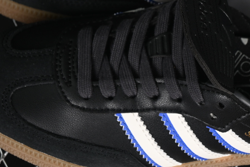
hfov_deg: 11.5
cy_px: 0
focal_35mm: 178
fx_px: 1236
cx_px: 189
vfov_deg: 7.7
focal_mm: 50
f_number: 6.3
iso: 160
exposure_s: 1/50
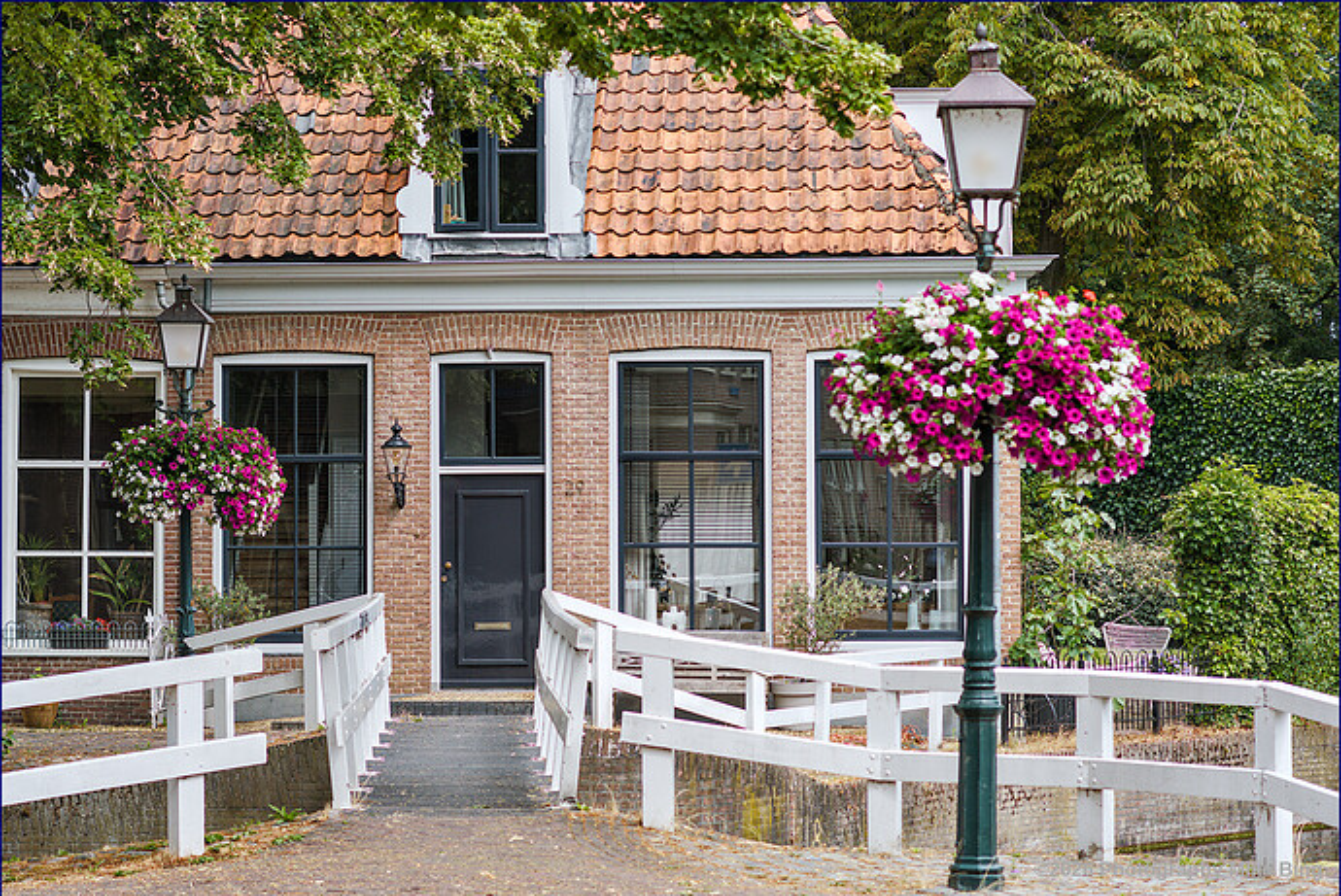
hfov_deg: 19.4
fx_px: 3914
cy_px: 448
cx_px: 670
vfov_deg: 13.1
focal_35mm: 105
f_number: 4.5
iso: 200
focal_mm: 70
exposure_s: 1/640
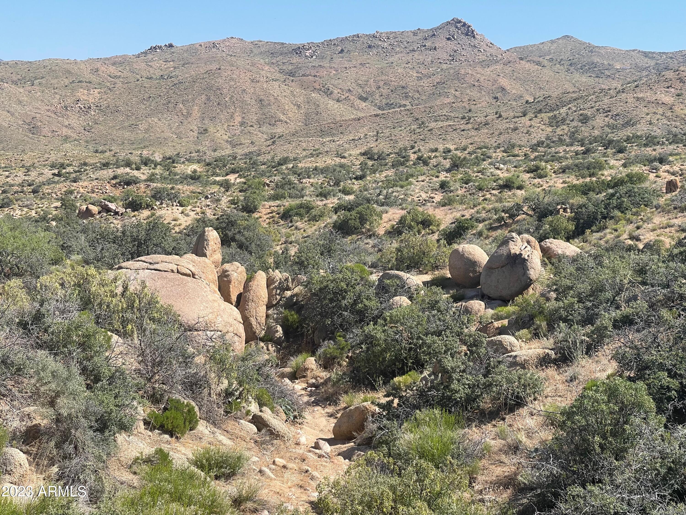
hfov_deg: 30.3
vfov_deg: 22.9
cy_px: 258
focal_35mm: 64
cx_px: 343
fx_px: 1268
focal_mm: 7.5
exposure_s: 1/803
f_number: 2.2
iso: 20
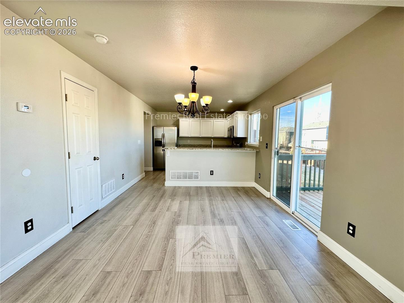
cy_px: 152
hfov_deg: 102.1
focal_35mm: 14
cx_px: 202
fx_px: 163
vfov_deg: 85.7
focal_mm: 2.22
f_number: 2.2
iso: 80
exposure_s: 1/120
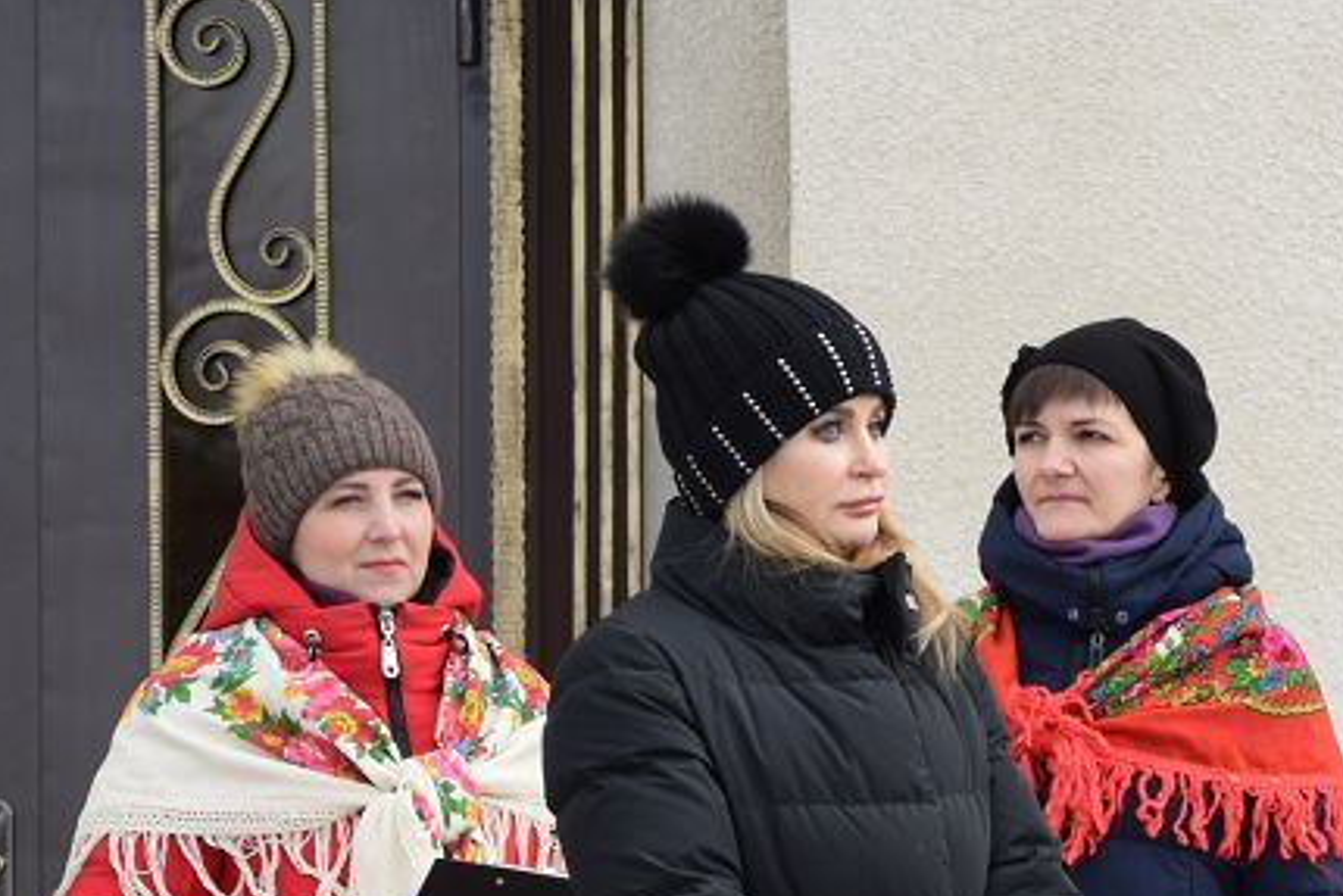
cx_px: 1507
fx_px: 11978
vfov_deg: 4.3
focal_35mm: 321
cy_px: 1090
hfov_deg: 6.4
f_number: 5.6
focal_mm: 80
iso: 100
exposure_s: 1/160
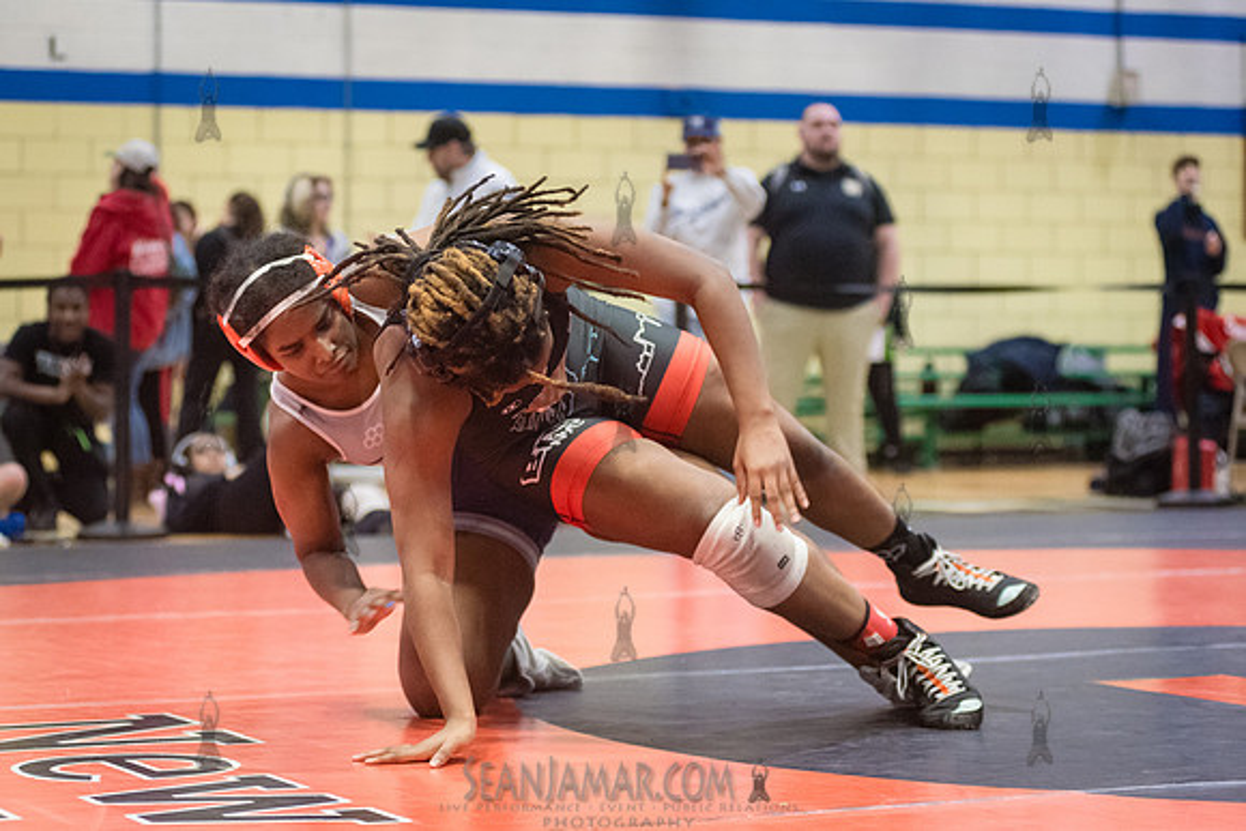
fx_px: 3075
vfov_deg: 15.4
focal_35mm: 89
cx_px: 584
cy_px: 413
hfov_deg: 22.9
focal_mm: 80
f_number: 3.2
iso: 8000
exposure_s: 1/500
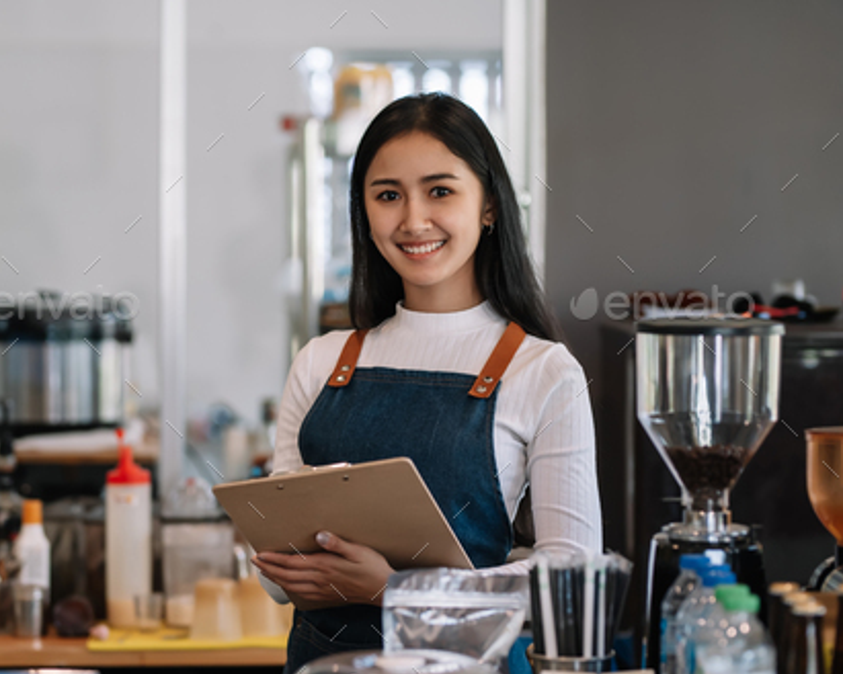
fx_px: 2870
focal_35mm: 115
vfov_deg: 13.4
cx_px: 348
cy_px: 298
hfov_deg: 16.7
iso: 320
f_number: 2
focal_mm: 85
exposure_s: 1/160
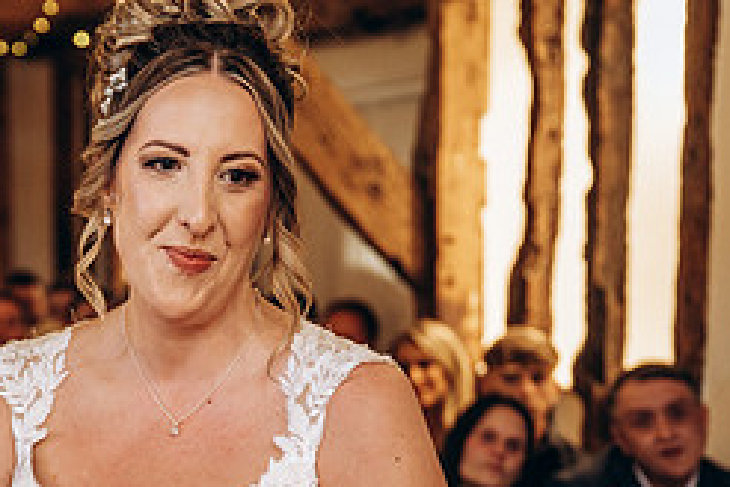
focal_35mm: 106
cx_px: -6
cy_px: 456
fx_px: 2149
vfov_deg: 12.8
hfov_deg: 18.7
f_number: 2.8
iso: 1600
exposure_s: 1/100
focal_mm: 45
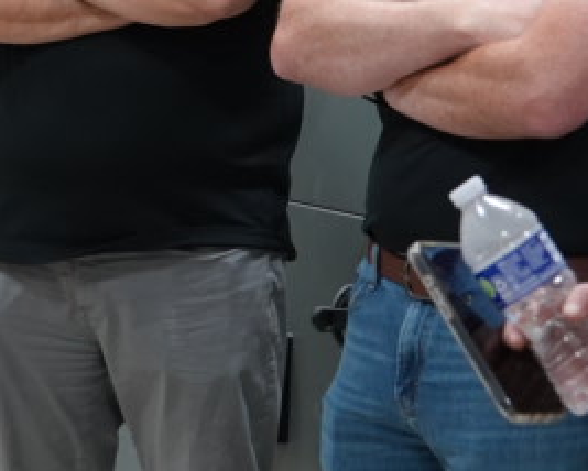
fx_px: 2769
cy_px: -26
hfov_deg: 12.0
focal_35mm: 159
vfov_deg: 9.6
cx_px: -22
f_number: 4
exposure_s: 1/160
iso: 800
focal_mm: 28
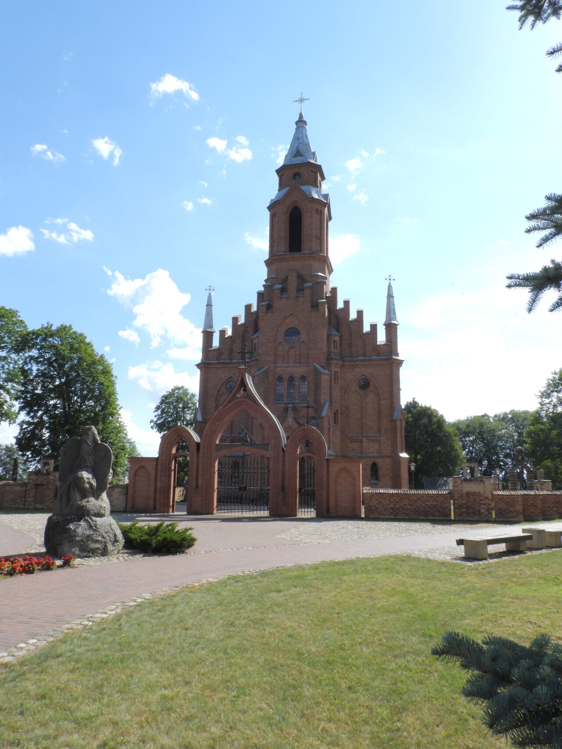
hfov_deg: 56.8
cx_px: 281
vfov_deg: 71.6
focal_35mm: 24
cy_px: 374
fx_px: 519
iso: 100
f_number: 7.1
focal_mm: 4.3
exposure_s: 1/200
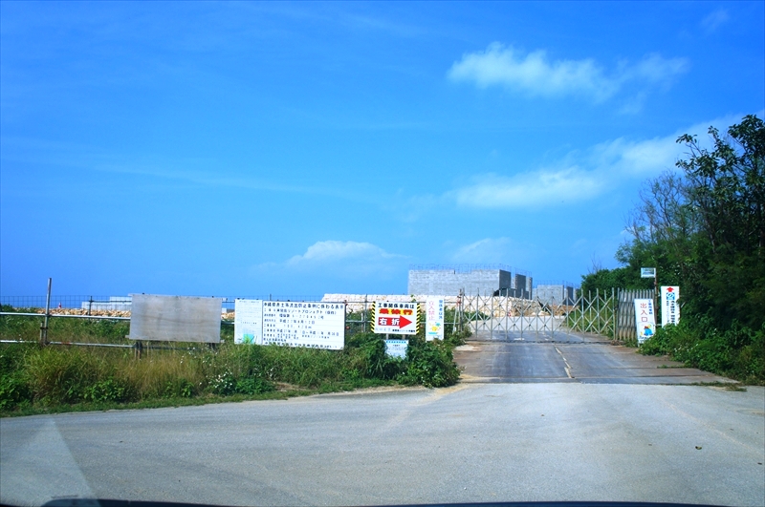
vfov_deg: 43.5
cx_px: 382
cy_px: 254
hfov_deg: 62.0
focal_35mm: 30
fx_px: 637
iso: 200
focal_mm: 20
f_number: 8
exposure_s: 1/640
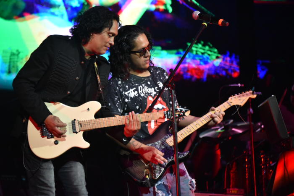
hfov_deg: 10.3
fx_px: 1634
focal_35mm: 200
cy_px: 98
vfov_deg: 6.9
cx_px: 147
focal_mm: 200
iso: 4000
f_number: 5.6
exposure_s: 1/160
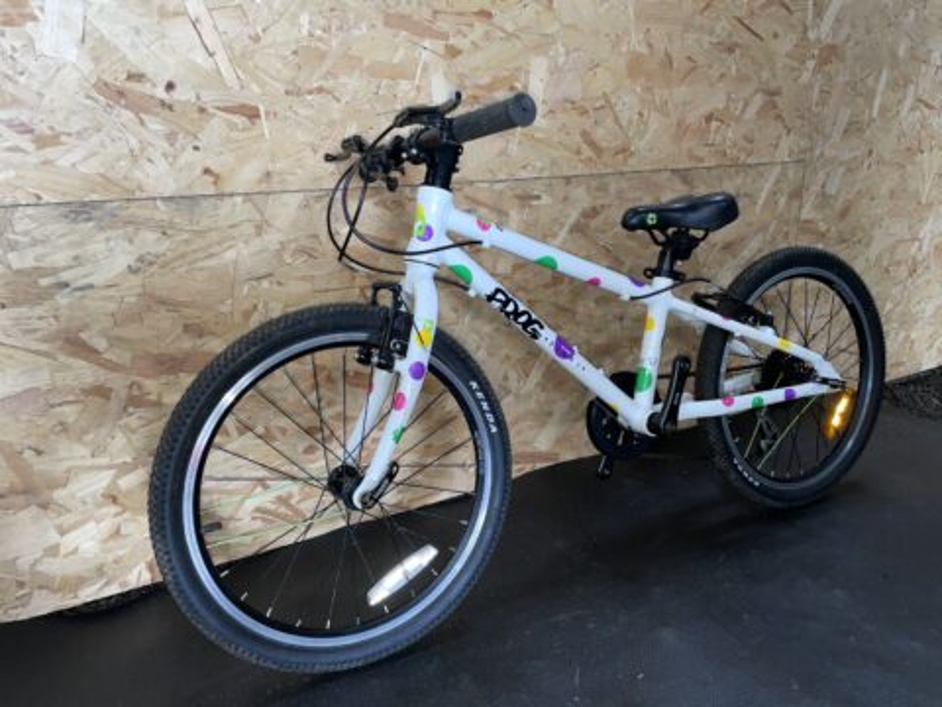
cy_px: 354
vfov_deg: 53.1
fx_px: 708
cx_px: 471
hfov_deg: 67.3
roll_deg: +2.0
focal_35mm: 26
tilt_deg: -16.0
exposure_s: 1/20
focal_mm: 4.2
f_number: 1.6
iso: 50
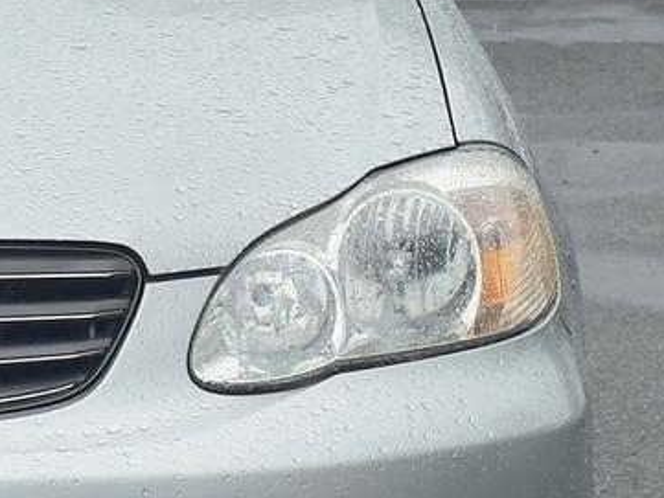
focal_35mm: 170
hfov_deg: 11.3
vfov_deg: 8.7
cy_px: 235
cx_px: -210
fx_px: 3262
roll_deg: +0.5
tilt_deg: -7.3
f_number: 1.78
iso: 64
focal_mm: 6.76
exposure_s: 1/1560
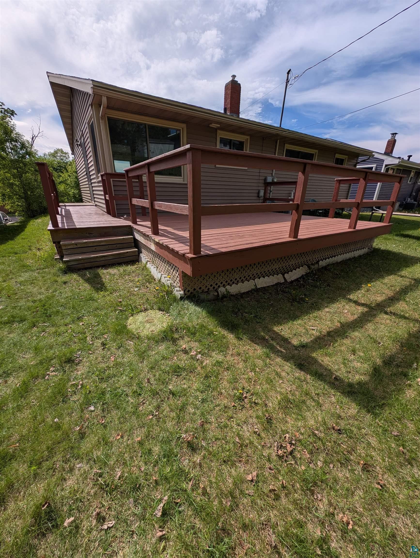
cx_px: 210
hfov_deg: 94.6
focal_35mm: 12
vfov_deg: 110.5
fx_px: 194
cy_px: 279
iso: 42
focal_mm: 2.23
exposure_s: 1/2933
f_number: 1.95
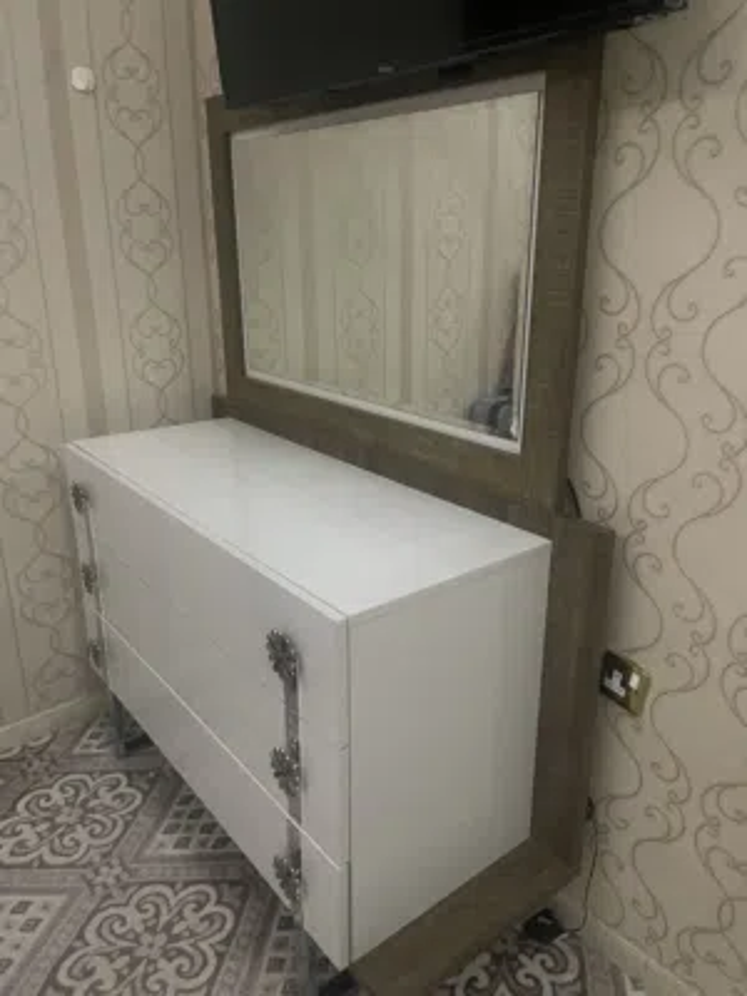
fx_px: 748
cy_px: 498
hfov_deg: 53.1
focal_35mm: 26
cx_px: 374
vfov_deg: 67.3
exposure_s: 1/25
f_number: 1.6
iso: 640
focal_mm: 4.2
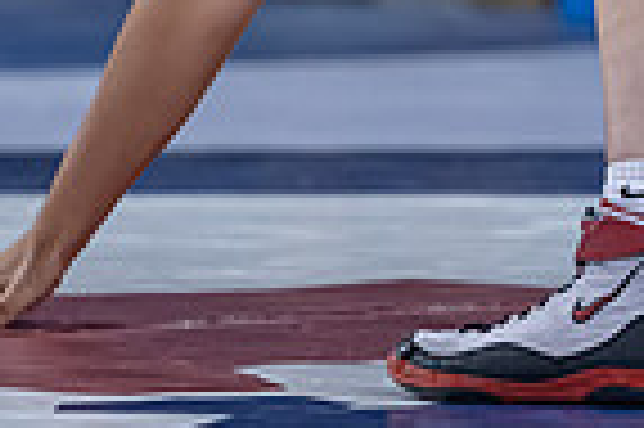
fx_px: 12329
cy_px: -259
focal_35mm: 690
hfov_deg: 3.0
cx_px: 611
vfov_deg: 2.0
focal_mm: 135
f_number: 2.8
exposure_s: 1/800
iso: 1600
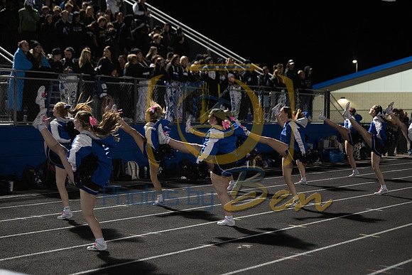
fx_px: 801
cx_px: 206
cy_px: 138
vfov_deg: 19.5
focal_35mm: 70
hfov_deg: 28.8
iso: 4000
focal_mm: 70
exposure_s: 1/400
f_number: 2.8
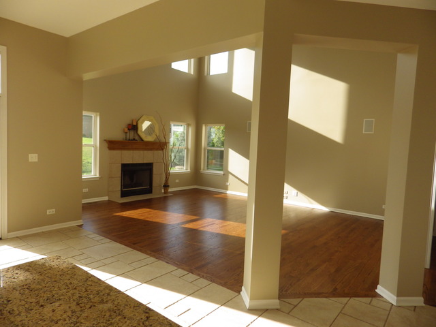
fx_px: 277
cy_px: 164
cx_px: 218
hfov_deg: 76.4
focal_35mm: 22
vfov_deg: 61.1
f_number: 3.1
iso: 100
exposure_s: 1/320
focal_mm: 4
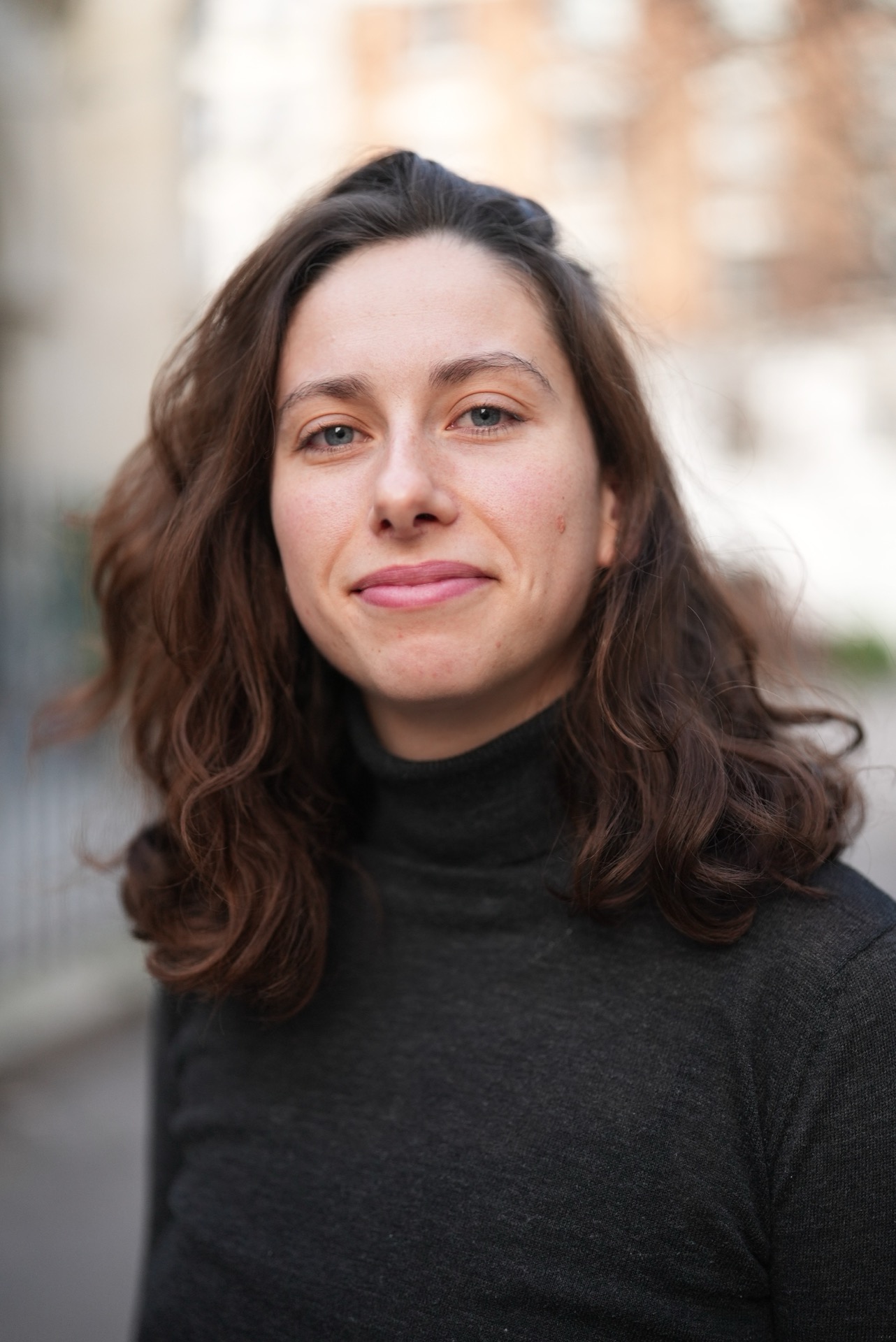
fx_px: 1865
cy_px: 671
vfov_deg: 39.6
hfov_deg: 27.0
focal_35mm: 50
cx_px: 448
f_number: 1.4
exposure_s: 1/1250
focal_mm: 50
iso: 800
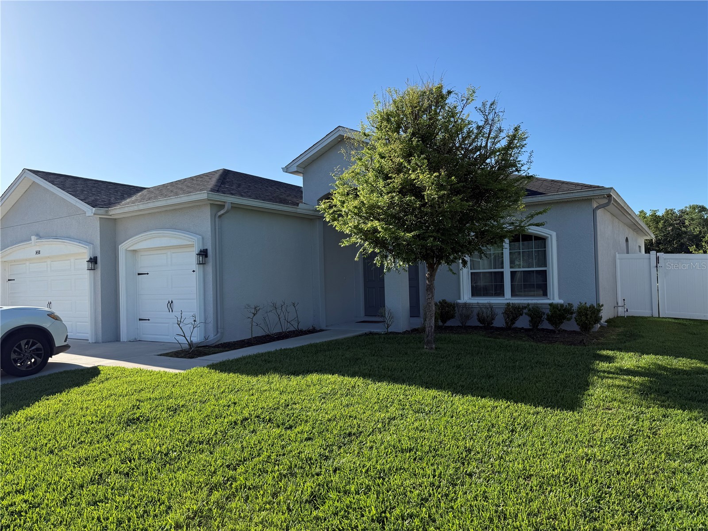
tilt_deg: +0.7
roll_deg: +1.6
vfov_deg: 56.8
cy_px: 266
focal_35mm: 24
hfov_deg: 71.6
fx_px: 491
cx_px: 354
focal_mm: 6.76
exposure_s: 1/3279
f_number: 1.78
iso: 80
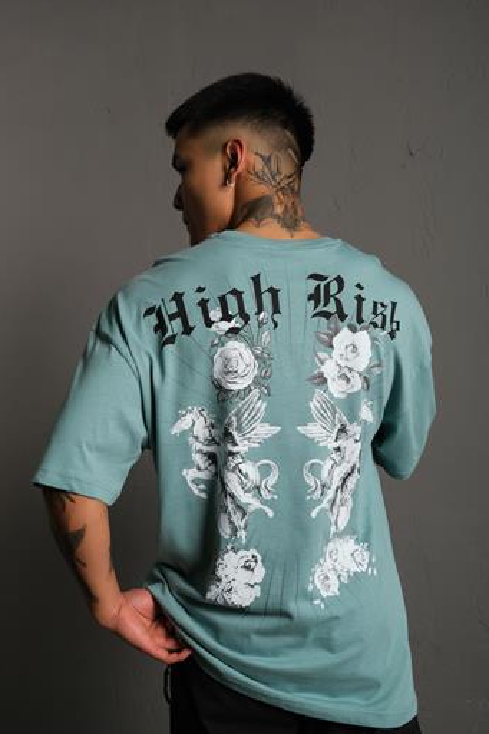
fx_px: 815
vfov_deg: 48.4
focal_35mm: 40
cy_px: 406
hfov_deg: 33.4
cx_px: 252
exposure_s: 1/160
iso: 160
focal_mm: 23.3
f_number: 5
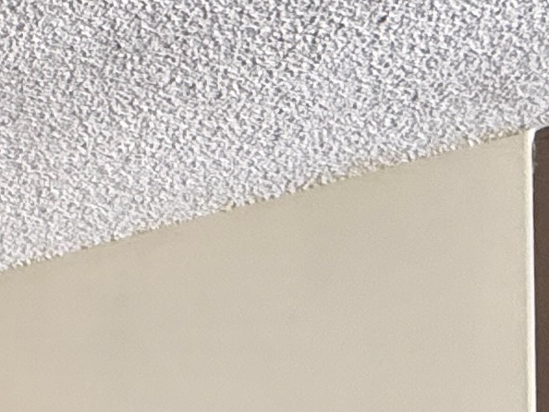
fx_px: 1507
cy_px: 809
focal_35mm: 95
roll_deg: +0.4
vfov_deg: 13.5
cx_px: -553
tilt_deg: +1.1
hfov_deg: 16.0
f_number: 2.2
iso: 200
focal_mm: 2.22
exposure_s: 1/120
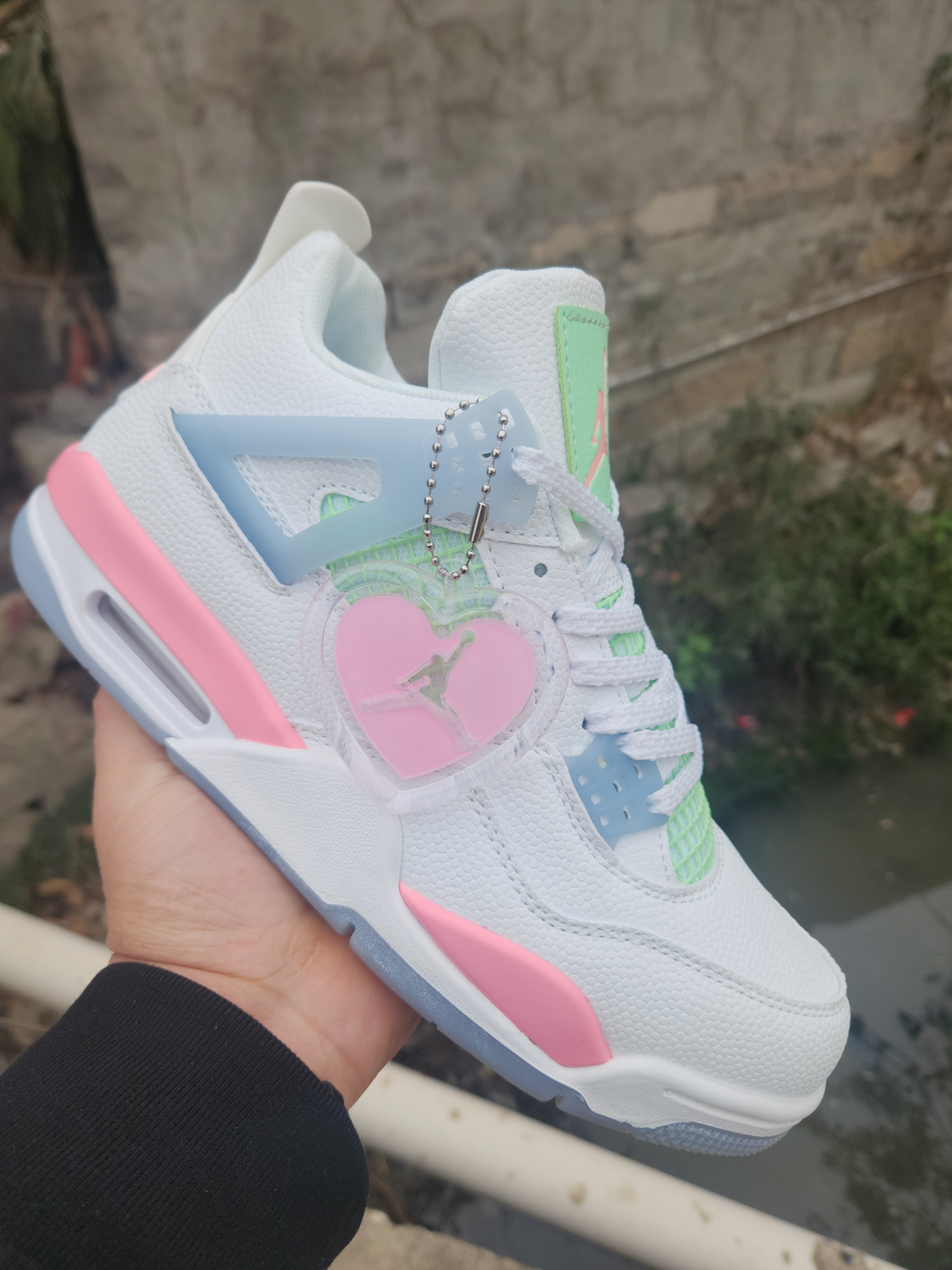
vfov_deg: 73.9
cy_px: 635
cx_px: 476
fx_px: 843
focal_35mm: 23
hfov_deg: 58.9
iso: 20
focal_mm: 5.4
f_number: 1.8
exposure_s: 1/400
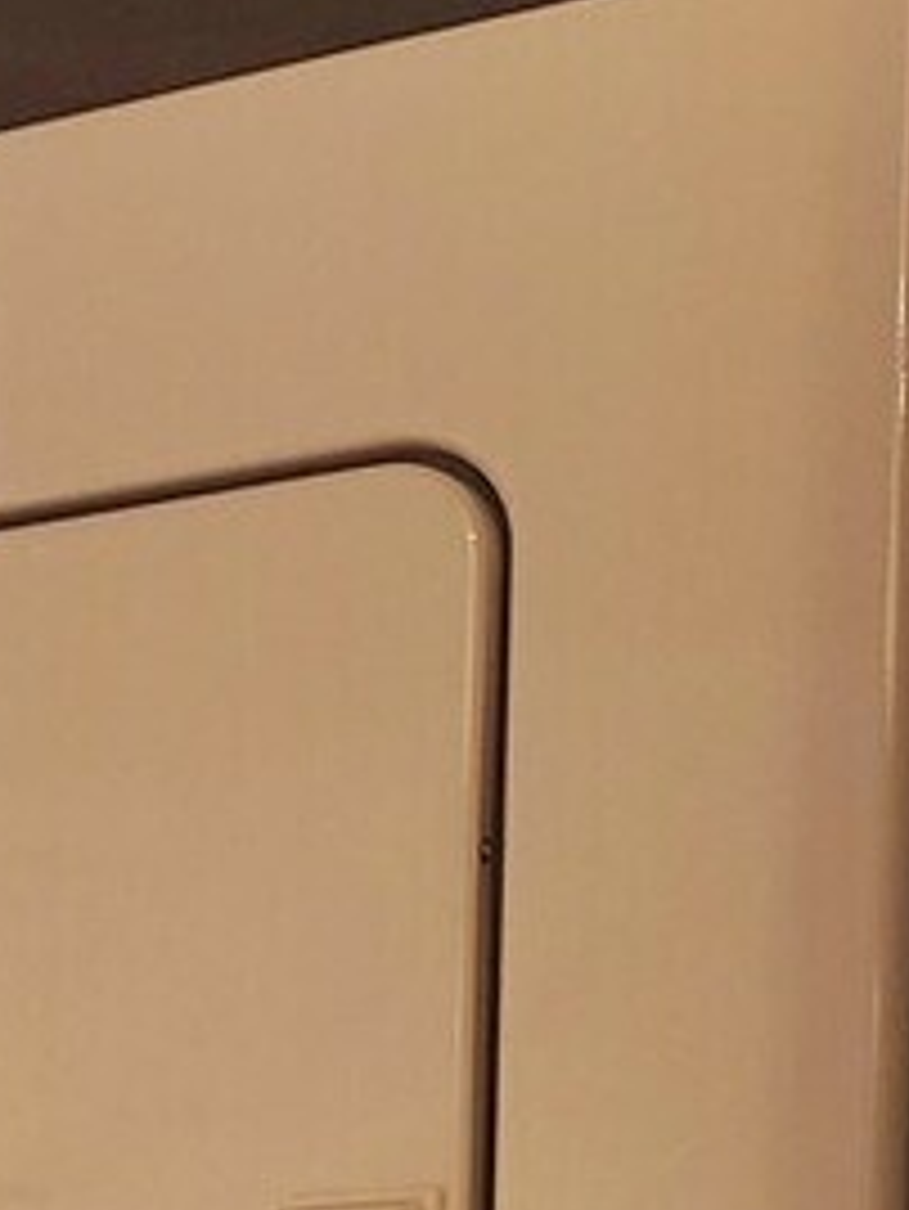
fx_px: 4303
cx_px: -1449
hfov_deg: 10.1
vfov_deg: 14.5
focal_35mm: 123
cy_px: 2002
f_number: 1.8
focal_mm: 6.4
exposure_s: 1/120
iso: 400
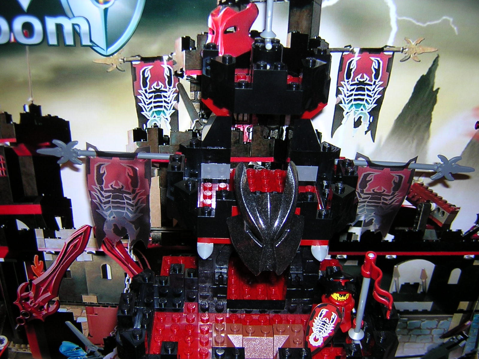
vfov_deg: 39.7
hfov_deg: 51.4
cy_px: 180
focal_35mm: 36
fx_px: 498
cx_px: 240
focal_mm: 4.7
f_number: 2.6
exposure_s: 1/60.1
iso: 100
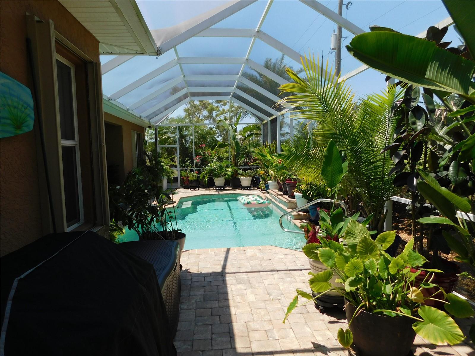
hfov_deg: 71.6
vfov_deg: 56.8
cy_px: 178
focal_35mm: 24
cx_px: 238
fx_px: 329
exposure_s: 1/800
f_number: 3
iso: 125
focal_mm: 4.1
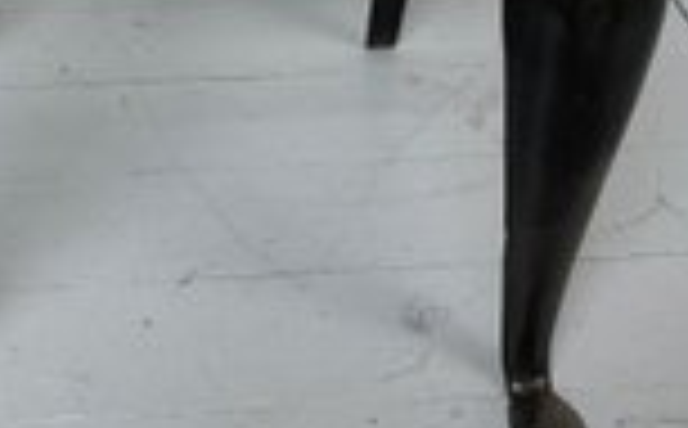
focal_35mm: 69
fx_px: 1291
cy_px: 25
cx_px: 178
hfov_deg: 29.4
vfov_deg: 18.4
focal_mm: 3
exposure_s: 1/122
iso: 25
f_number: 1.8
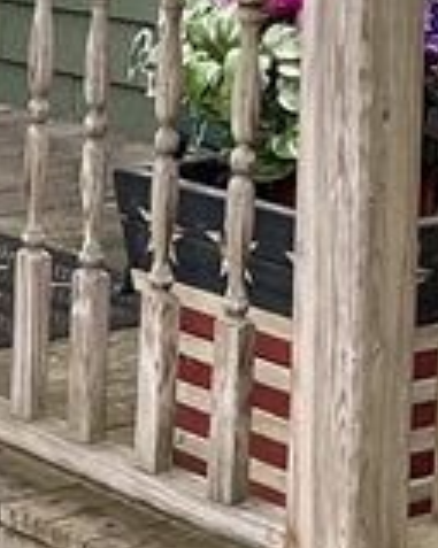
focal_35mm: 137
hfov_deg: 10.9
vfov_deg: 13.5
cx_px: -210
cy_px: -203
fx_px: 2222
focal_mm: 3
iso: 16
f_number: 1.8
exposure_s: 1/362
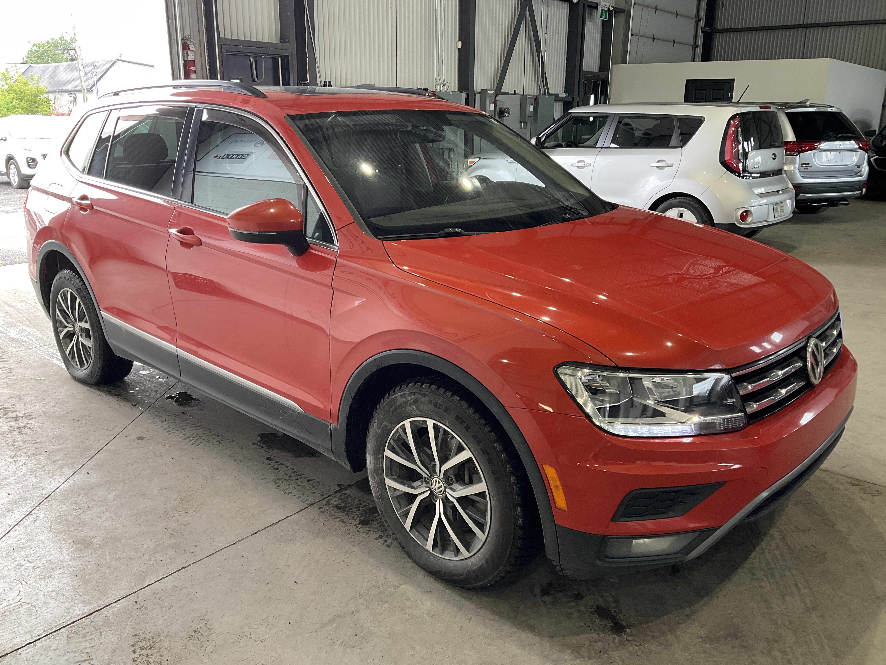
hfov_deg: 61.7
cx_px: 443
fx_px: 742
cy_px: 332
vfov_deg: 48.2
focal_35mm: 29
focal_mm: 3
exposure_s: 1/122
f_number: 1.8
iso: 64
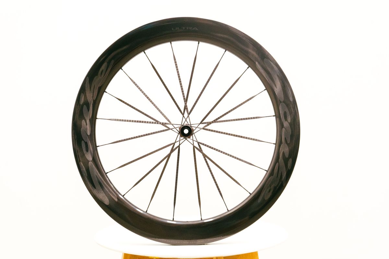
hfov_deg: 41.9
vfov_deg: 28.6
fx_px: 508
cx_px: 194
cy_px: 130
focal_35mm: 47
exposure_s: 1/125
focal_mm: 47
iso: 4000
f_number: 8
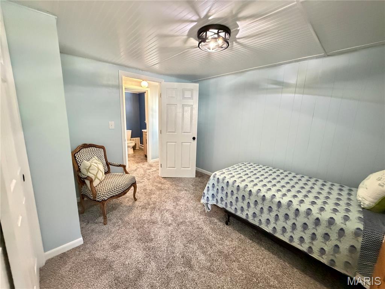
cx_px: 192
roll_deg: -2.1
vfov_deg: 85.7
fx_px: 156
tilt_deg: -10.7
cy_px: 144
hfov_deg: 102.1
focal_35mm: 14
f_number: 2.2
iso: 1000
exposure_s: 1/60
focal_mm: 2.22
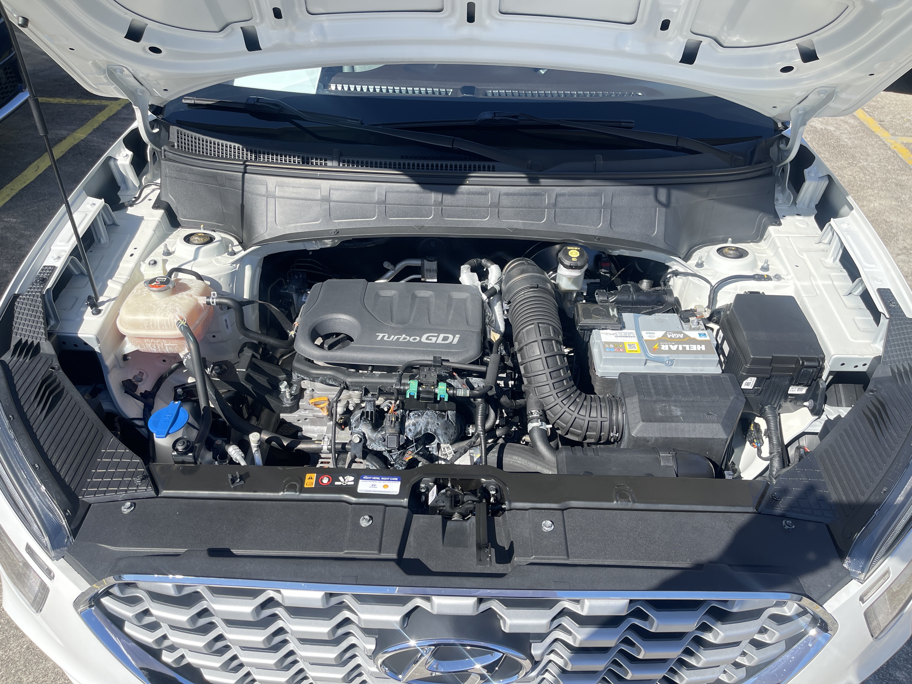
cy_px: 342
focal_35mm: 25
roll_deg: -2.2
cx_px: 456
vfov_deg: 54.9
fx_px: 659
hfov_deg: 69.4
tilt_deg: -37.9
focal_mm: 5.1
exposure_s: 1/1252
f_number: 1.6
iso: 32
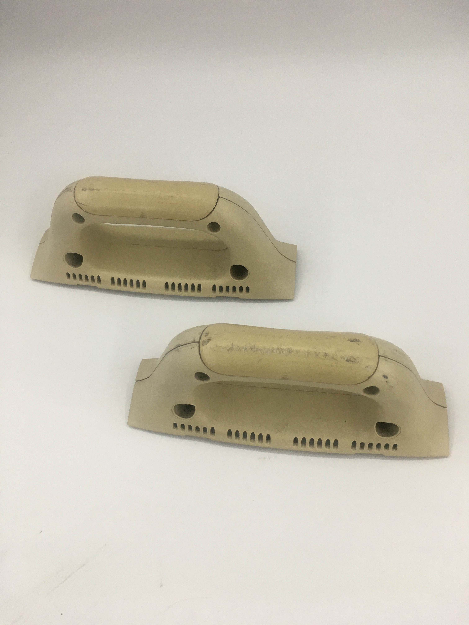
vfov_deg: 61.7
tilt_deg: -60.7
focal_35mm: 29
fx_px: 524
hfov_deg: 48.2
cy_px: 312
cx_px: 234
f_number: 2.2
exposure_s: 1/33
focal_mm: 4.15
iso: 40
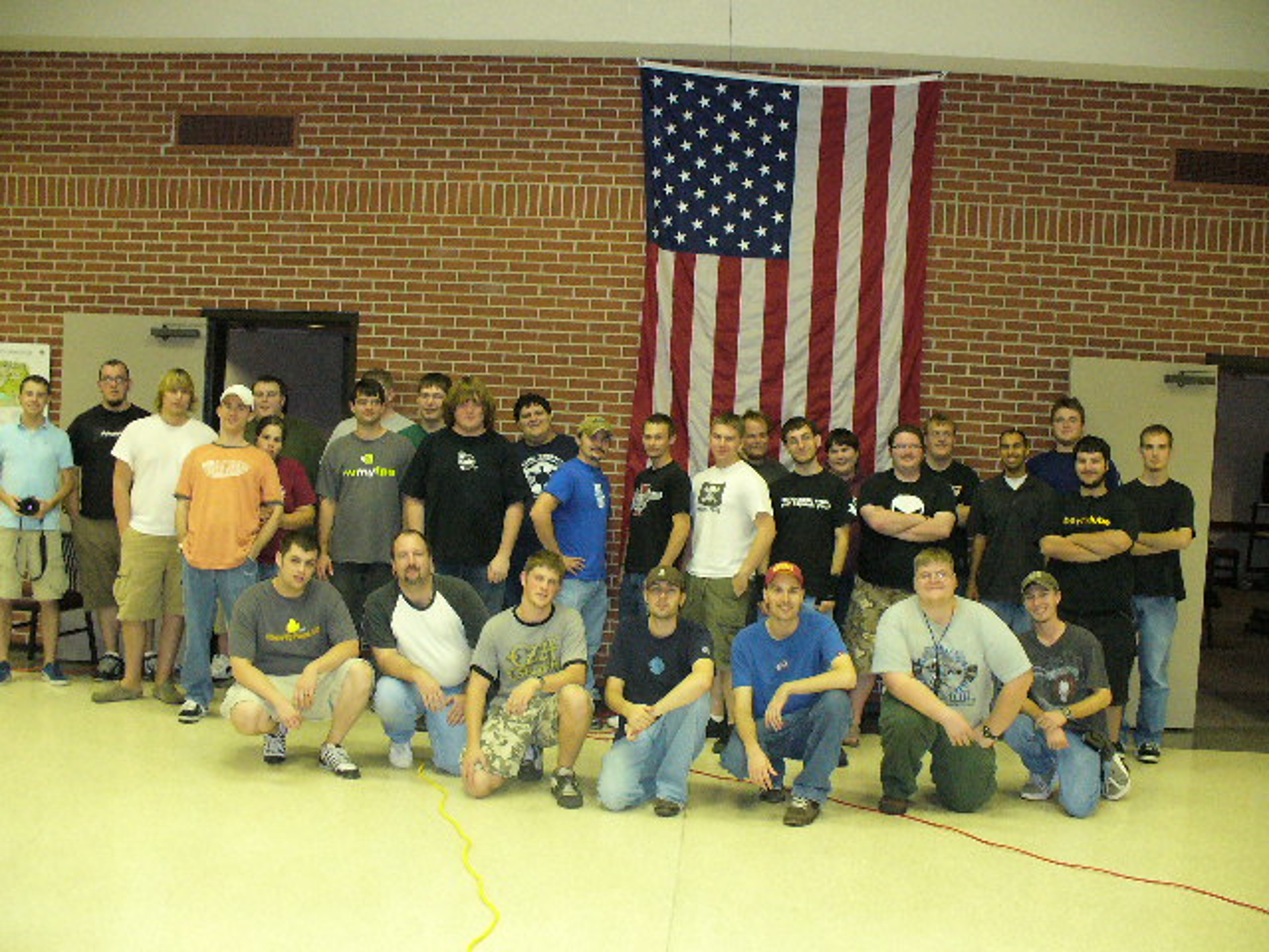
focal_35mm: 37
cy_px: 476
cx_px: 634
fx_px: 1356
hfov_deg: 50.1
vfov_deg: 38.7
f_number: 2.8
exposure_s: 1/30
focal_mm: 6.1
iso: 400
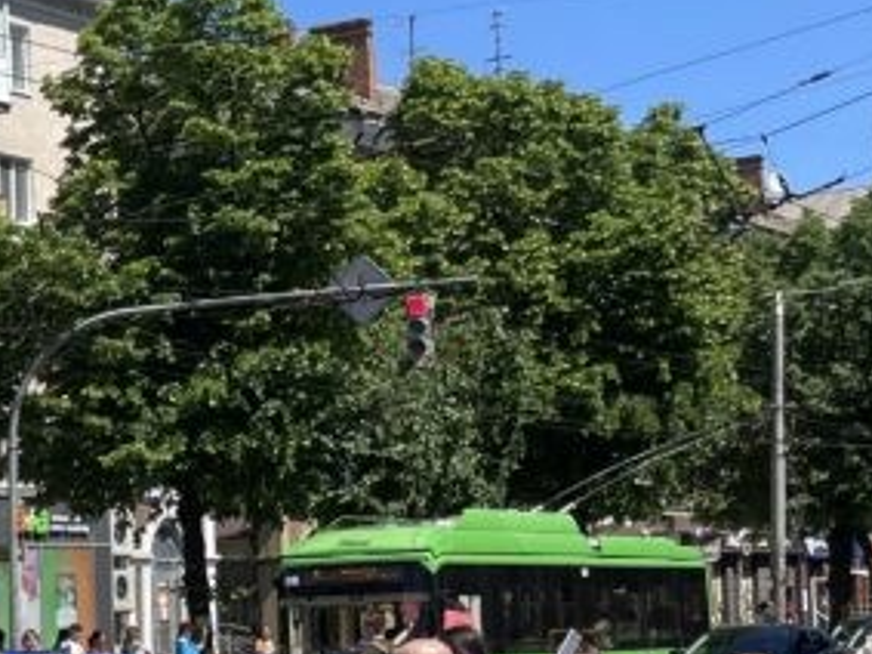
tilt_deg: +1.9
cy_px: 602
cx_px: -669
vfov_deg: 15.5
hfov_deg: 17.3
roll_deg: +1.3
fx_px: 2367
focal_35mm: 94
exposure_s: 1/4464
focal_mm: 4.2
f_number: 1.6
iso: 50
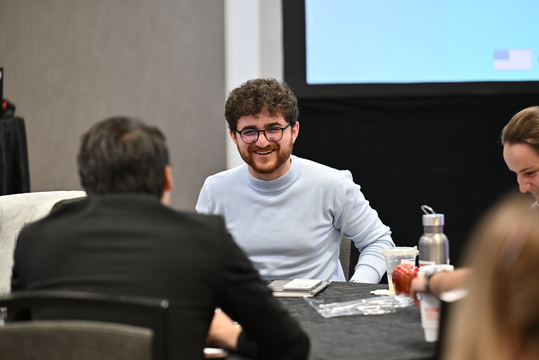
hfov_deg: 13.6
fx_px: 2261
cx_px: 268
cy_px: 181
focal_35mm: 151
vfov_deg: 9.1
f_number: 3.2
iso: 2000
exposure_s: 1/160
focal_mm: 150
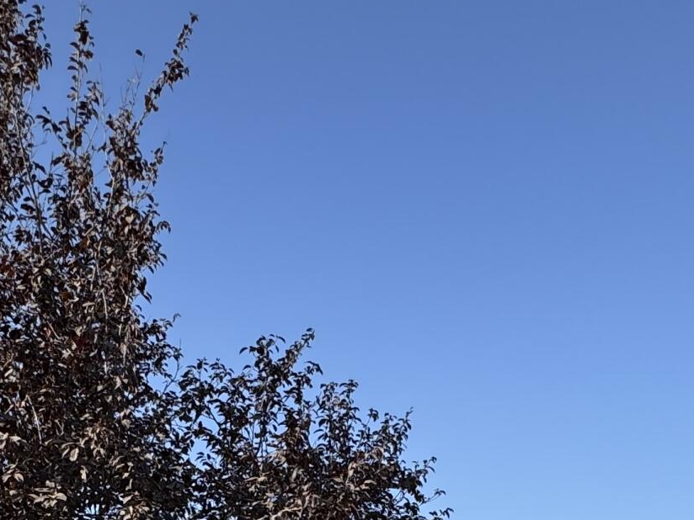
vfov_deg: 23.1
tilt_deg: -4.5
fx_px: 1022
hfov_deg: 37.1
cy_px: 779
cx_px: 231
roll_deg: +0.6
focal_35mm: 51
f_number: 2.2
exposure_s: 1/921
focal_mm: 2.22
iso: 40
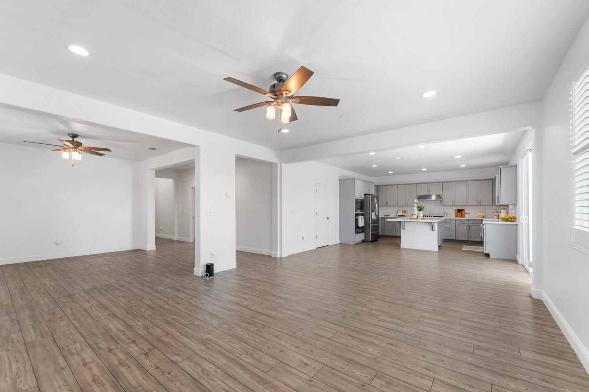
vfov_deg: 81.2
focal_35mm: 14
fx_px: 229
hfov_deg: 104.3
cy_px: 196
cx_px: 294
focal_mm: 14
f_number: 8
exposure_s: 1/8
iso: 320
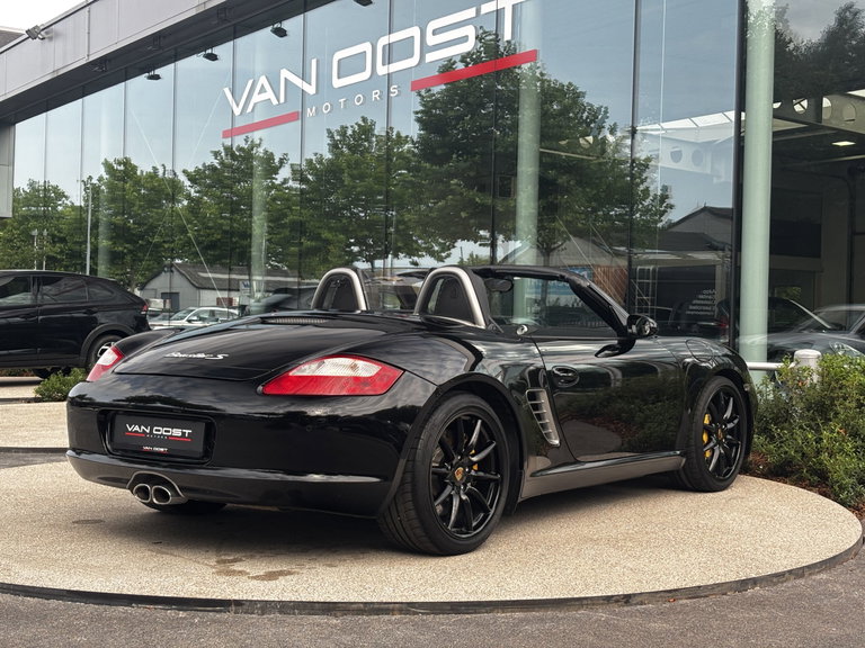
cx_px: 432
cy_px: 324
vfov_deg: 28.0
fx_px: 1299
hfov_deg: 36.8
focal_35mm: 52
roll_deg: -1.5
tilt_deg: +1.7
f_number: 1.6
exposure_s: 1/286
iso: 32
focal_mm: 5.96
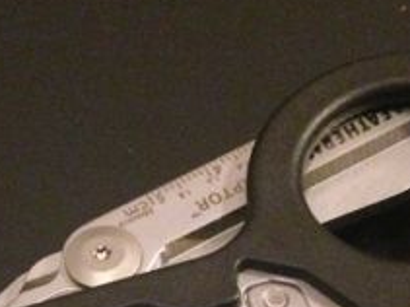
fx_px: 1184
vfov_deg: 14.2
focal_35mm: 100
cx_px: 159
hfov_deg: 19.6
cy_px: 391
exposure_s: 1/15
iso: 800
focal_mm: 4.12
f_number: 2.4
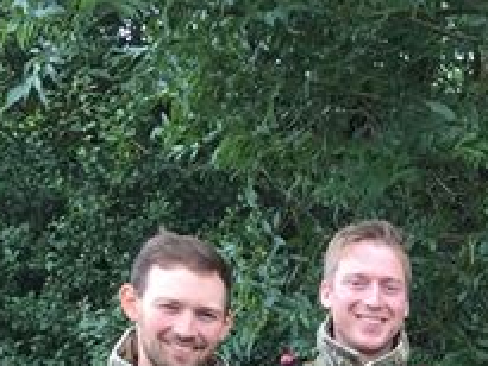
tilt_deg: -8.3
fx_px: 1594
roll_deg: -1.7
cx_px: 807
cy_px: 692
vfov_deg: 11.9
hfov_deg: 15.5
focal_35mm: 113
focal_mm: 4.2
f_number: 2.2
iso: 40
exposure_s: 1/100
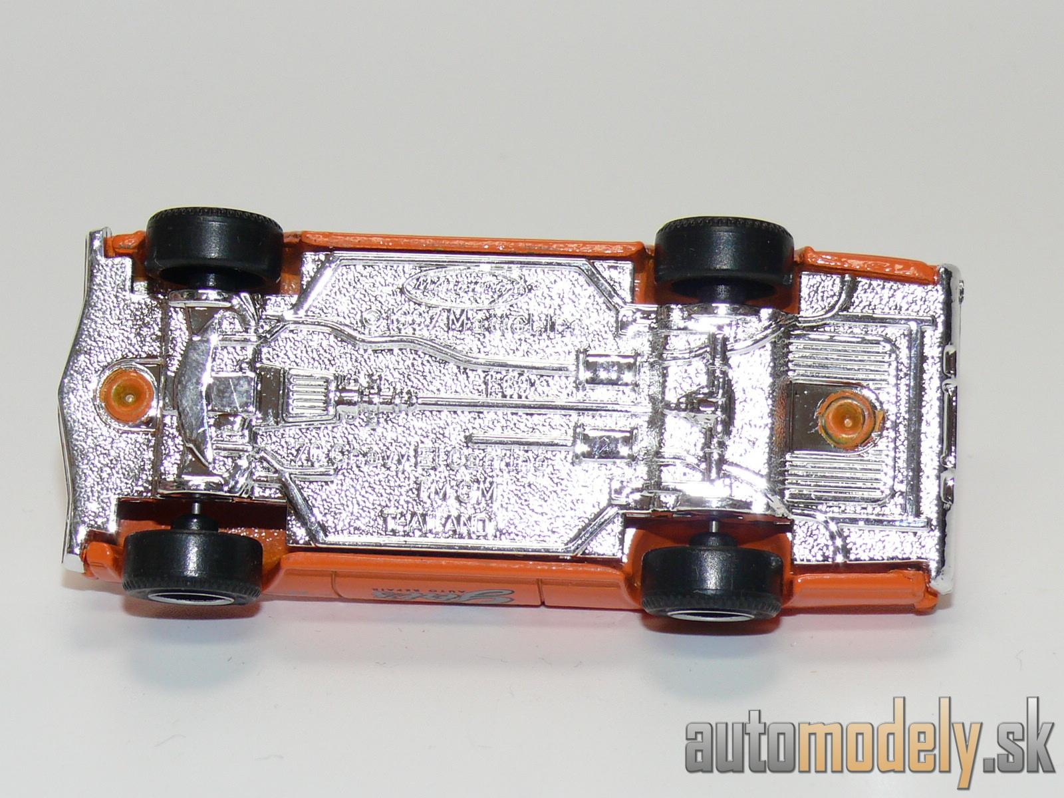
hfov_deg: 17.0
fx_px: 3566
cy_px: 399
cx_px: 532
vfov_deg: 12.8
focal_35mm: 116
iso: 100
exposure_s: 1/40
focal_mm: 14.3
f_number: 4
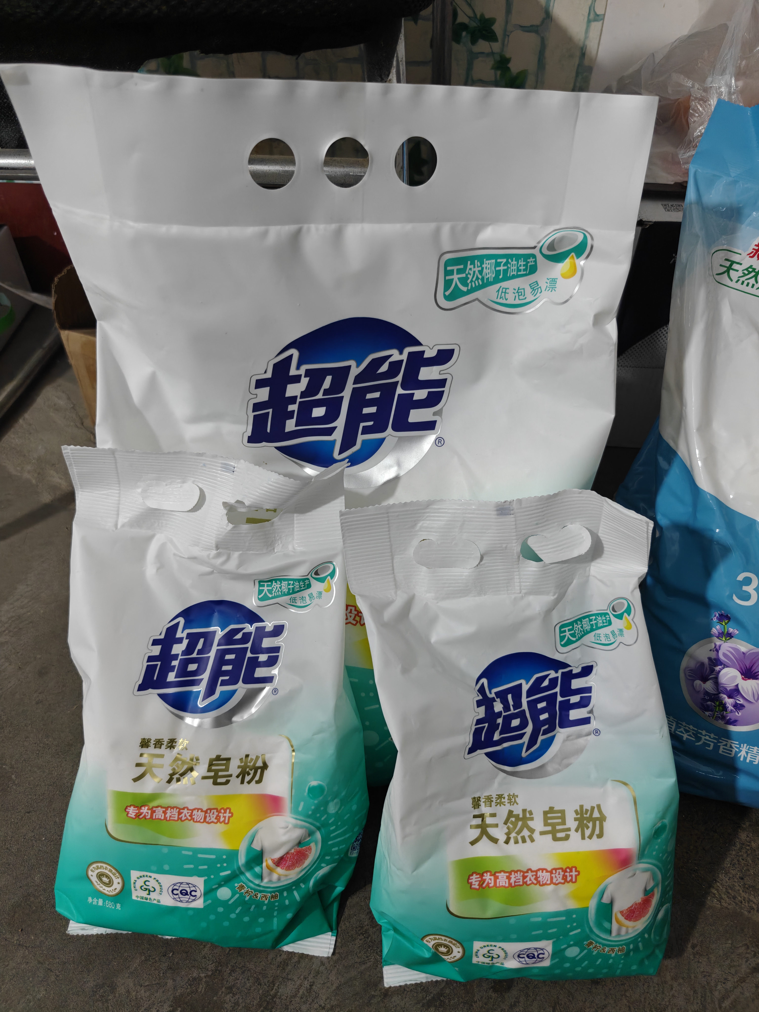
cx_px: 380
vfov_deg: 73.9
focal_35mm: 23
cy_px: 506
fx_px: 672
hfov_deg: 58.9
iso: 1250
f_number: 1.6
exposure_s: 1/94
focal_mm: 6.06
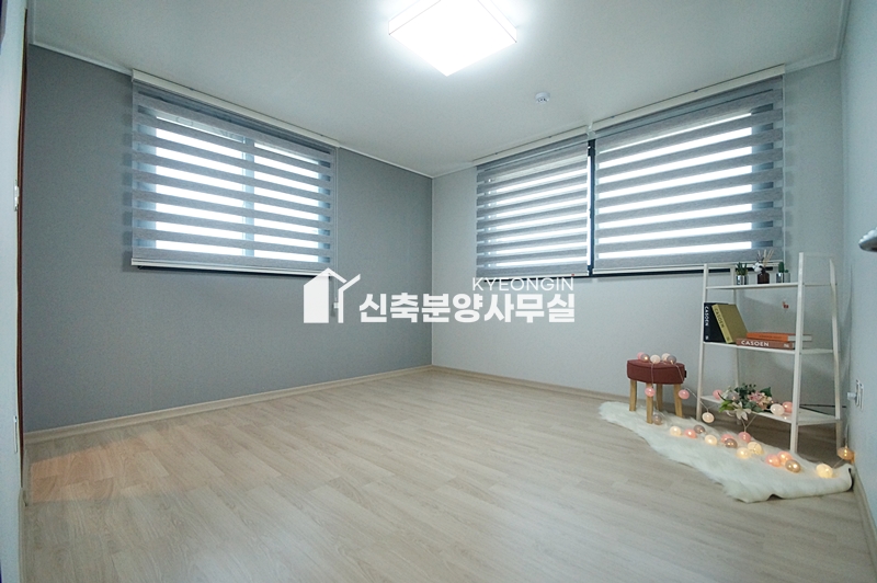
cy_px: 292
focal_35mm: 15
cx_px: 438
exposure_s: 1/100
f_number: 5.6
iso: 1600
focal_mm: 10
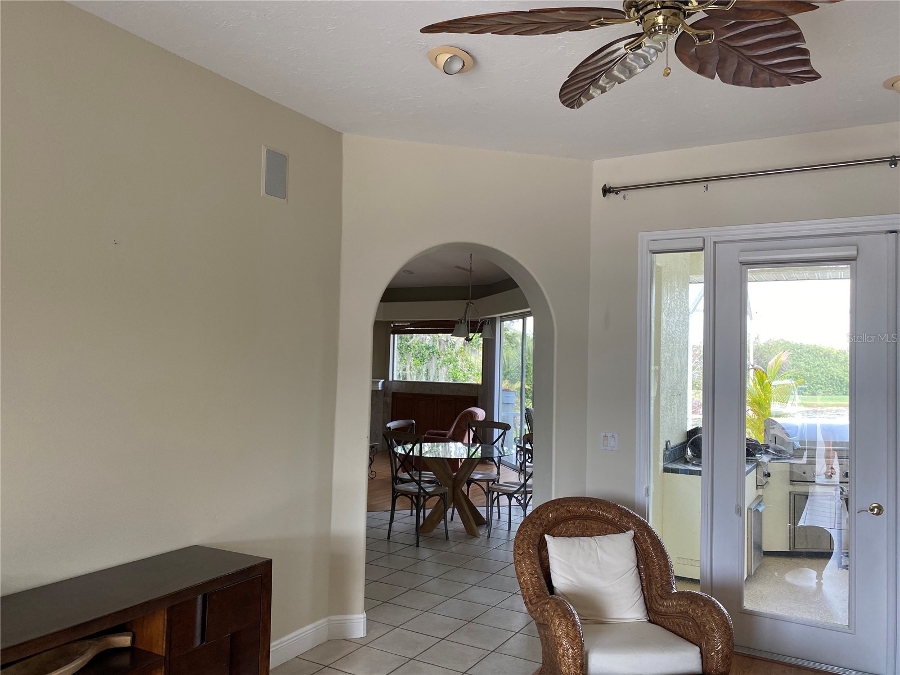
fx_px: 676
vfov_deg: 53.1
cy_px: 338
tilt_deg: +1.5
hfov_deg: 67.3
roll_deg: -1.8
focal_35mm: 26
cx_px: 450
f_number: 1.8
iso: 125
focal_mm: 4.25
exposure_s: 1/121
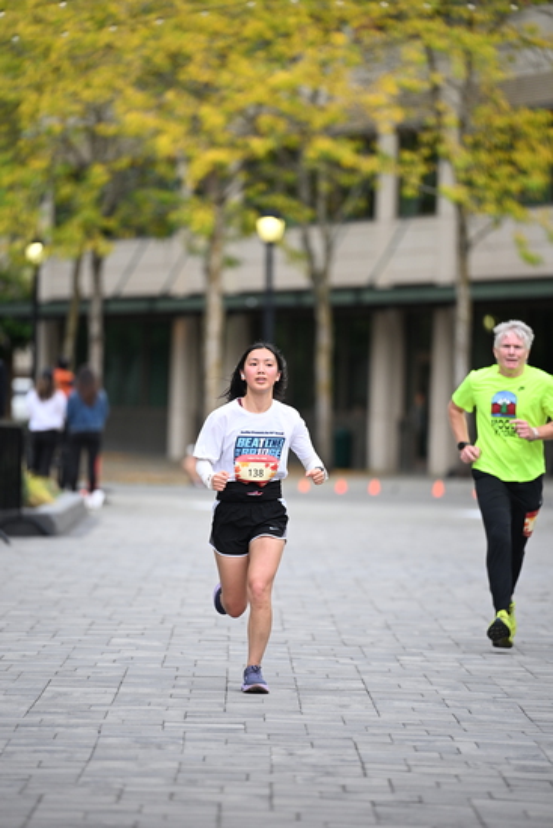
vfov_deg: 10.3
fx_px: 4605
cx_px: 276
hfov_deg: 6.9
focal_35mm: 200
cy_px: 414
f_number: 2.8
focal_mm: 200
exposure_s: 1/1600
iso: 640
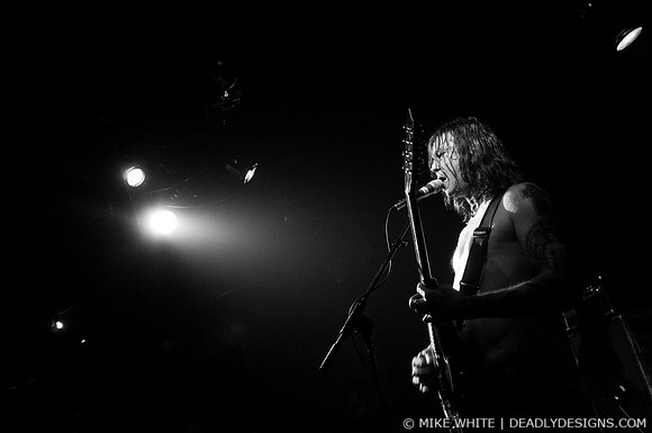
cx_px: 326
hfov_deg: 62.0
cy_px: 216
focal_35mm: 30
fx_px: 543
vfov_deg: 43.5
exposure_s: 1/80
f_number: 2.8
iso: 1250
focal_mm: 20
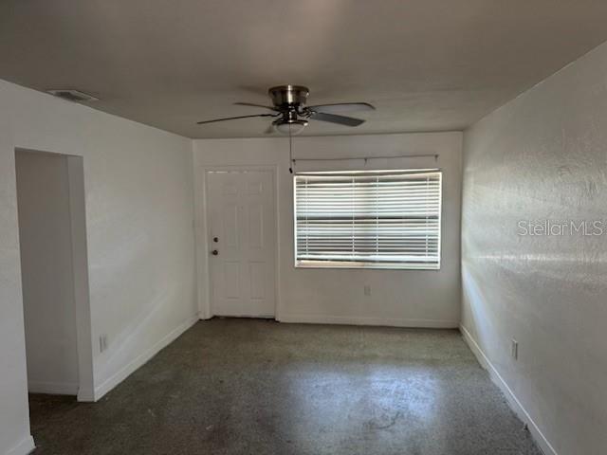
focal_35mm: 24
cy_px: 228
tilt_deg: -4.7
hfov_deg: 71.6
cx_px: 304
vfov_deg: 56.8
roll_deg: +0.9
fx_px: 421
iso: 250
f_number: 1.78
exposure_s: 1/60
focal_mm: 6.76
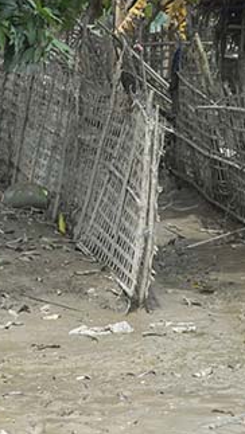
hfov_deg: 5.4
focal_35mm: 218
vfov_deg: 9.9
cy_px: 115
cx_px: 607
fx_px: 2514
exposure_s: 1/1000
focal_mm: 70
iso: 1250
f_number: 9
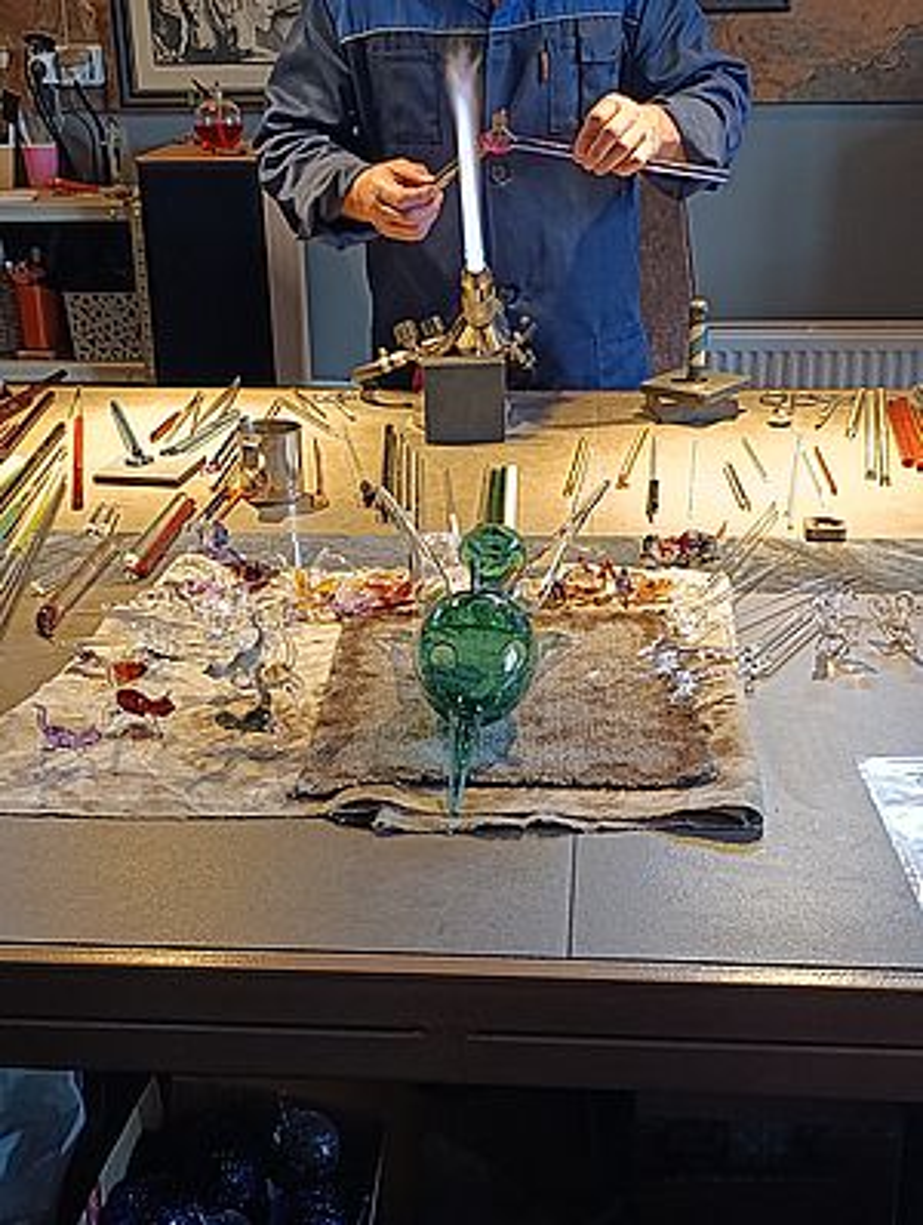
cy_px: 612
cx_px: 462
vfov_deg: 43.8
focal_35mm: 43
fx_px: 1524
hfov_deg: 33.7
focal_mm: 6.11
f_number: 1.65
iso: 745
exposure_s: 1/100
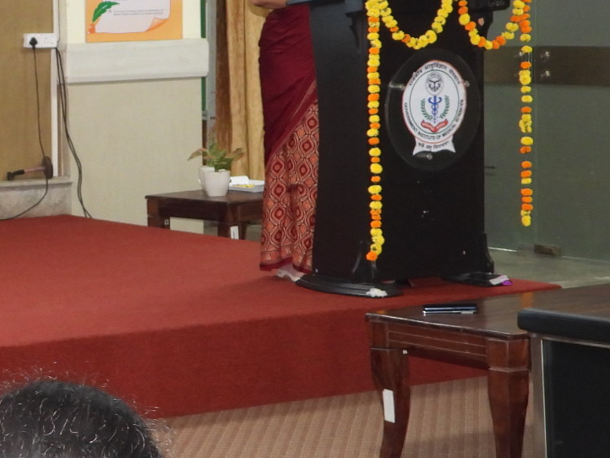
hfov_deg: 14.8
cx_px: -126
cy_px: 177
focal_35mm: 129
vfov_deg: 11.5
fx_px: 2274
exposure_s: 1/30
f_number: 3.2
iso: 280
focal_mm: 7.4
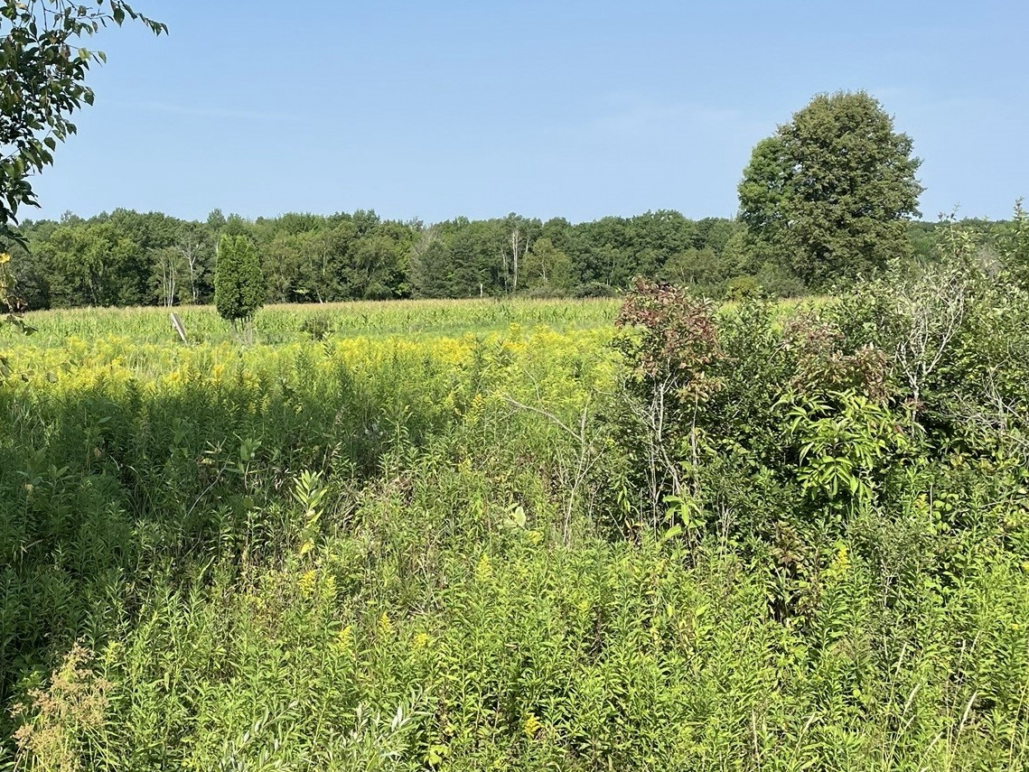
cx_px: 342
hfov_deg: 40.7
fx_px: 1368
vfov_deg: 31.5
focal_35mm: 46
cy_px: 340
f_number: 1.6
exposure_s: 1/2681
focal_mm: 4.2
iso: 32
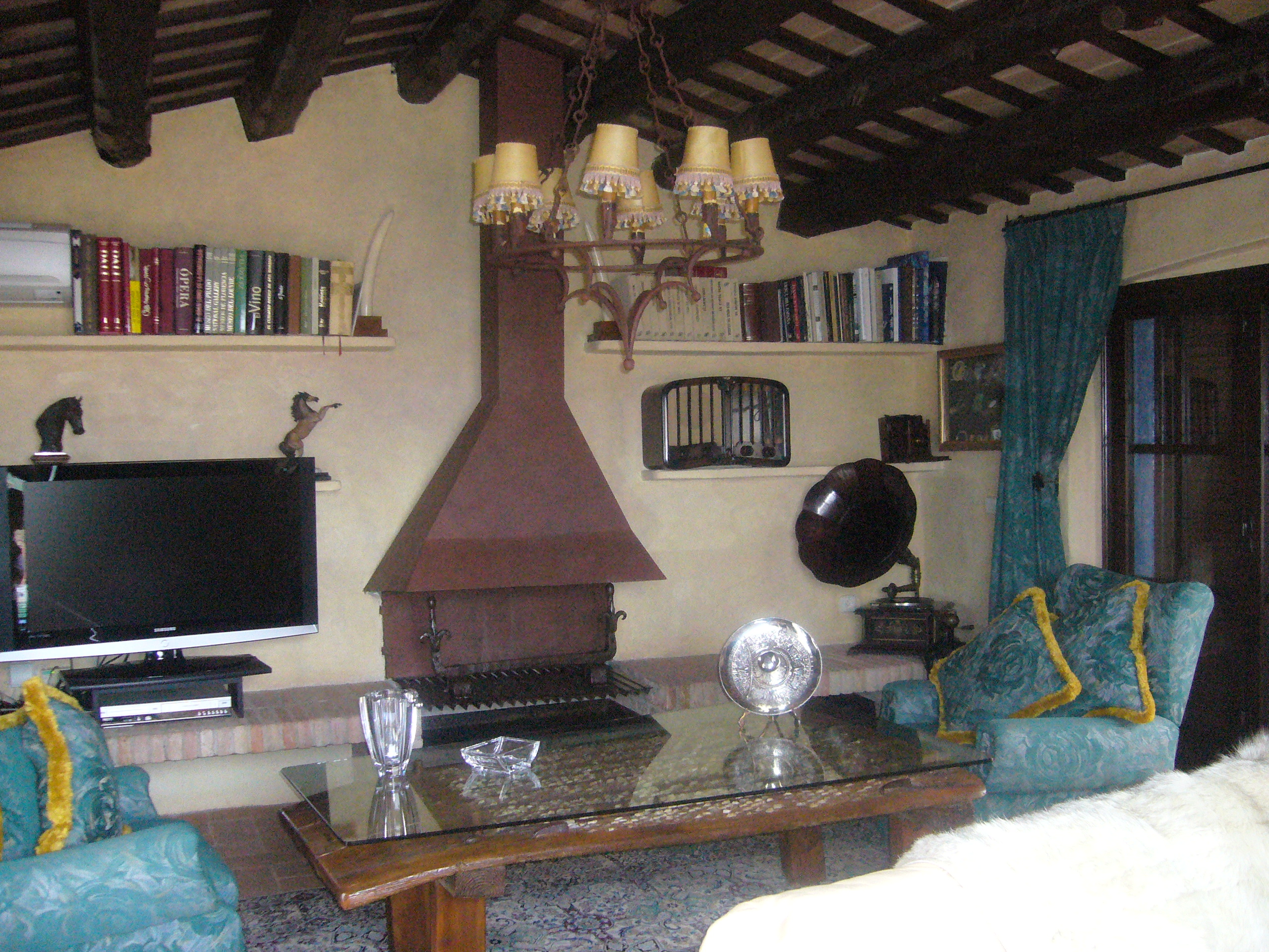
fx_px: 1283
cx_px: 634
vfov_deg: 40.7
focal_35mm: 35
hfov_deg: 52.6
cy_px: 476
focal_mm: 5.8
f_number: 2.8
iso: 400
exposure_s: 1/60
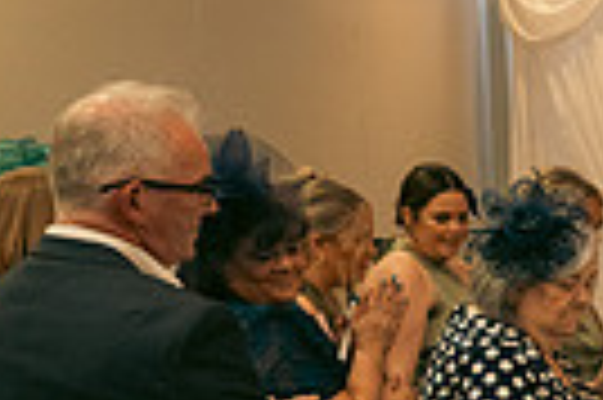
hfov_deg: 16.4
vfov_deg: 12.9
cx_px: 1094
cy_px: 425
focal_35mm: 104
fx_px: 1740
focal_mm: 24
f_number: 3.5
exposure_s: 1/160
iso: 2500
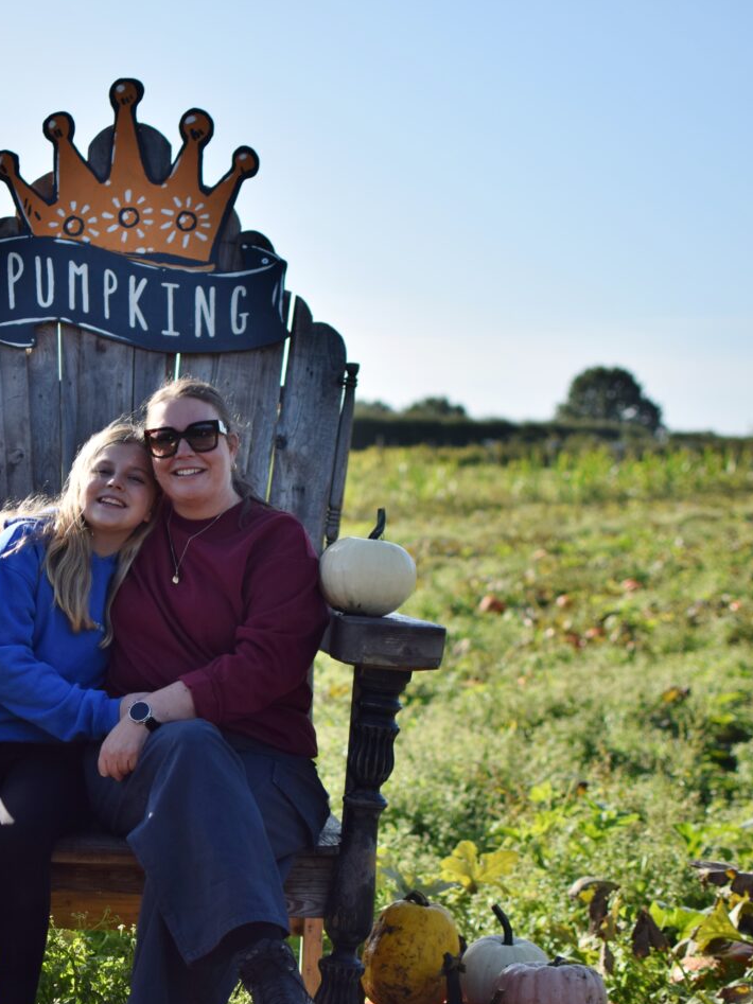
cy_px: 506
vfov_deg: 25.4
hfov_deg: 19.0
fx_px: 2226
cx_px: 144
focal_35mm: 77
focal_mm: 35
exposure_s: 1/4000
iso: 100
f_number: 1.8
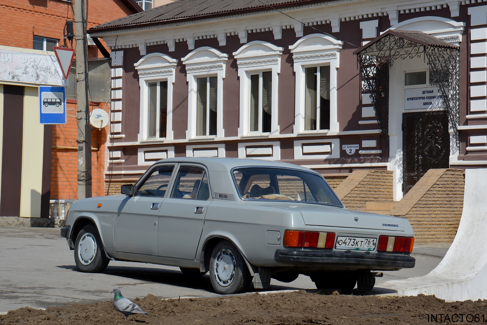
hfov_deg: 26.0
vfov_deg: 17.5
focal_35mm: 78
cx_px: 244
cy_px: 162
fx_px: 1055
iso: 100
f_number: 10
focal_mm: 52
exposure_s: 1/400
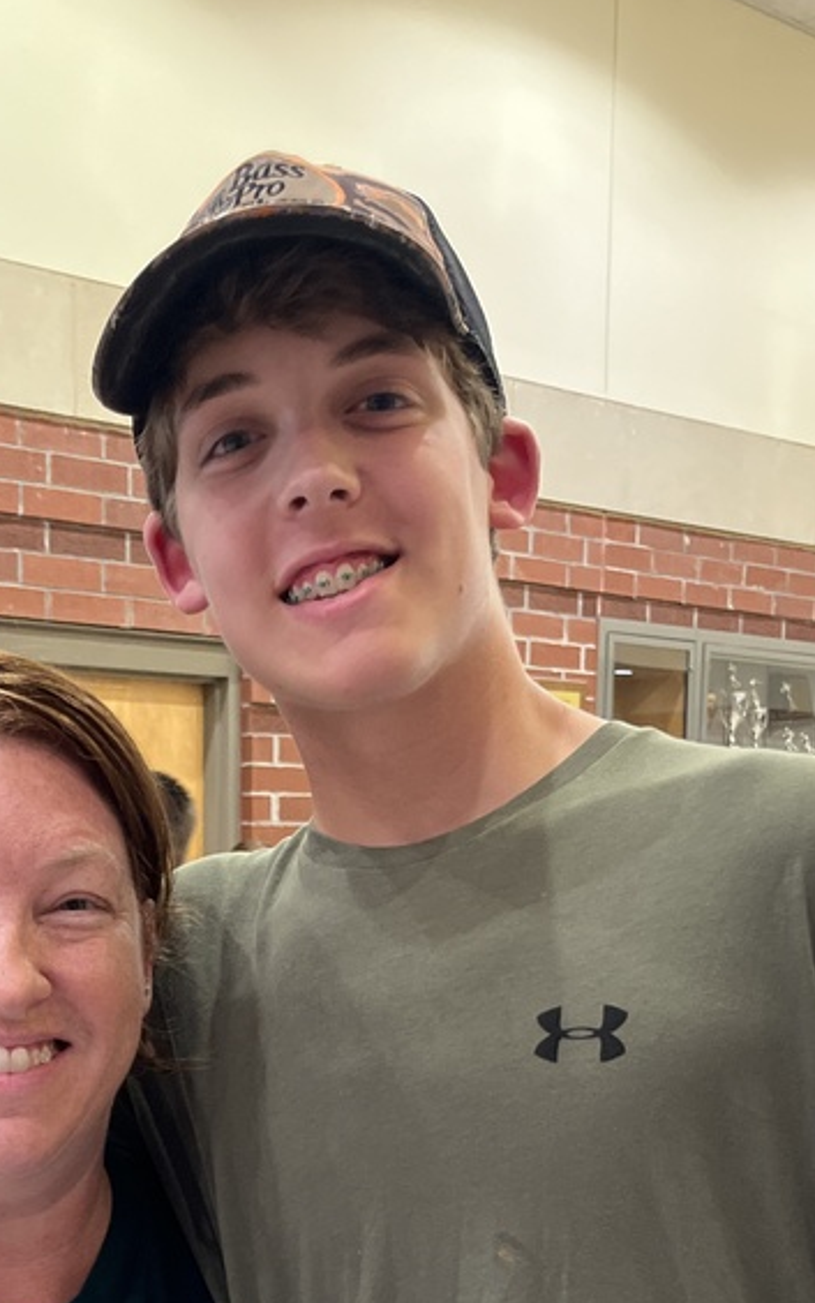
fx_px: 1775
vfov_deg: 38.2
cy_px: 1109
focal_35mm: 50
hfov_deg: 25.6
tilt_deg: -8.9
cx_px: 226
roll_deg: -0.4
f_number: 1.6
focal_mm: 5.1
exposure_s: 1/60
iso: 400
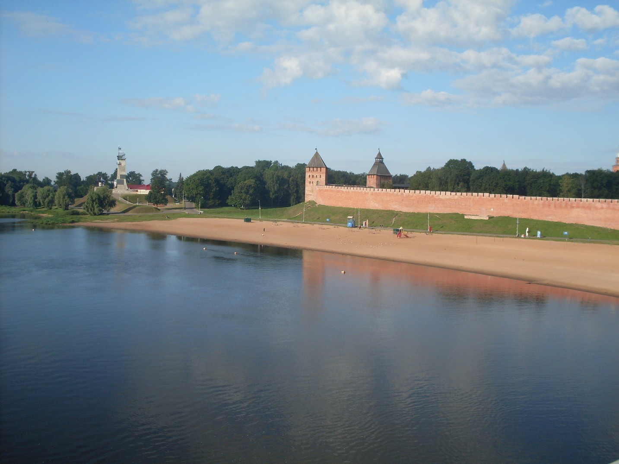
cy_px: 232
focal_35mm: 38
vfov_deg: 37.7
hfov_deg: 49.0
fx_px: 680
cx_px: 310
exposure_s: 1/180
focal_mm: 6.3
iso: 80
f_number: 8.4
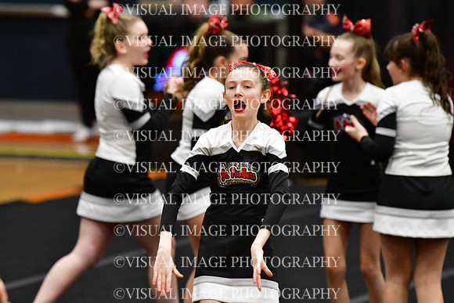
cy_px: 152
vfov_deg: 4.6
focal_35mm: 300
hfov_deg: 6.9
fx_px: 3784
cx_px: 227
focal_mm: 200
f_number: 3.5
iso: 4000
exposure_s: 1/500
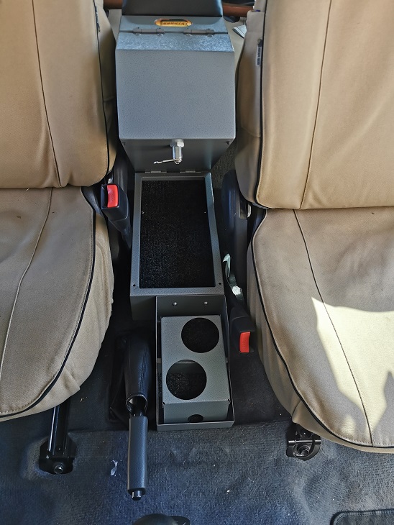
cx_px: 197
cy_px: 262
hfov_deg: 51.4
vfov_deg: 65.3
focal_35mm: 27
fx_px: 410
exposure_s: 1/168
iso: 50
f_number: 1.6
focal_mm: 5.56
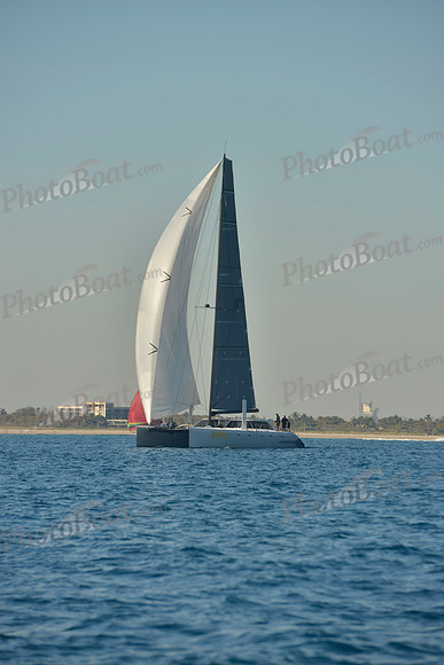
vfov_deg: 10.3
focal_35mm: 200
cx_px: 222
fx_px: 3698
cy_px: 332
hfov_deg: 6.9
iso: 200
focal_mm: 200
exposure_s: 1/640
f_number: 8
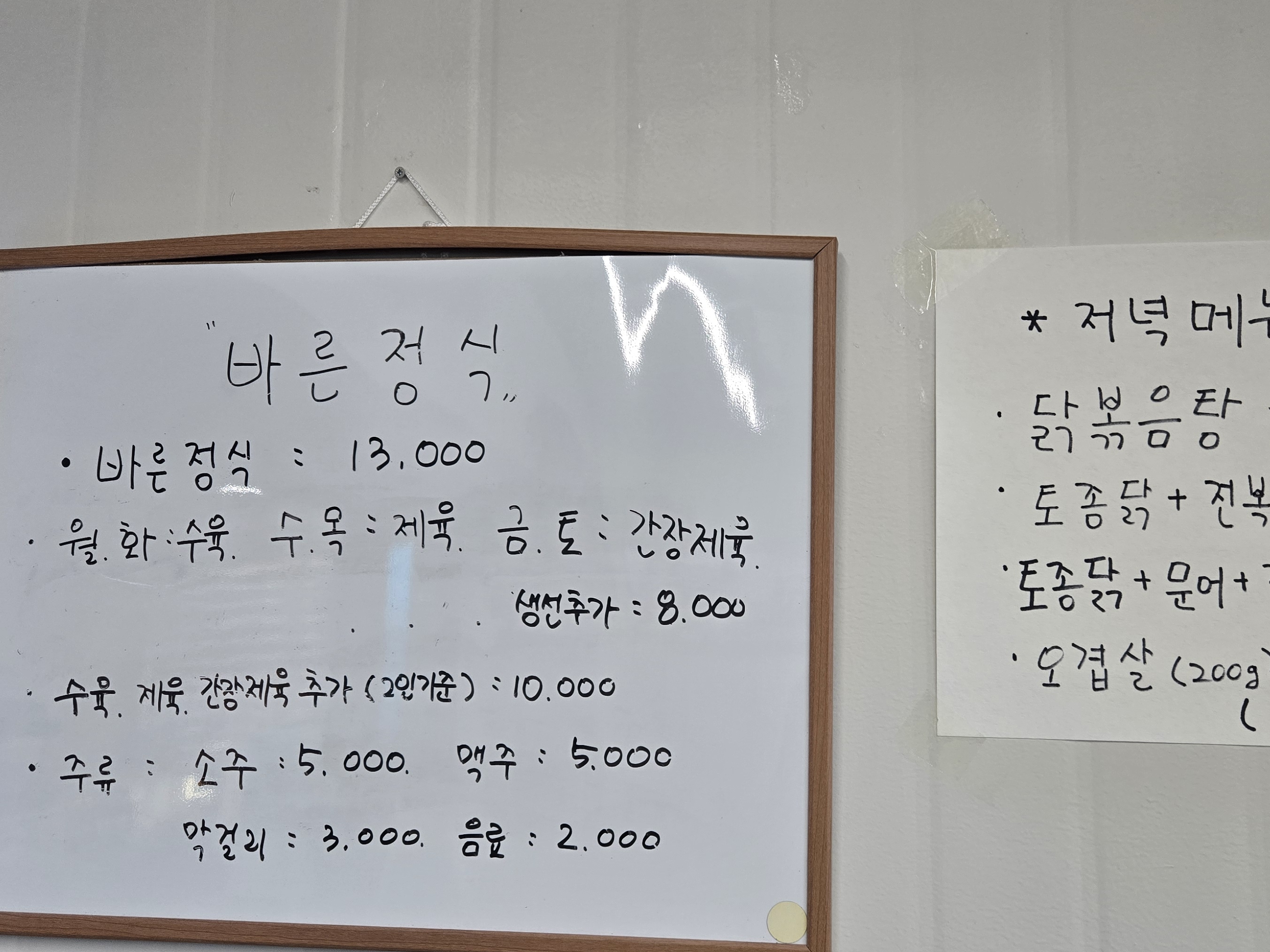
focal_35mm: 34
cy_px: 505
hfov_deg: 53.6
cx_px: 766
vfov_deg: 41.8
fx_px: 1247
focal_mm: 5.4
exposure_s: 1/120
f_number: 1.8
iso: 125
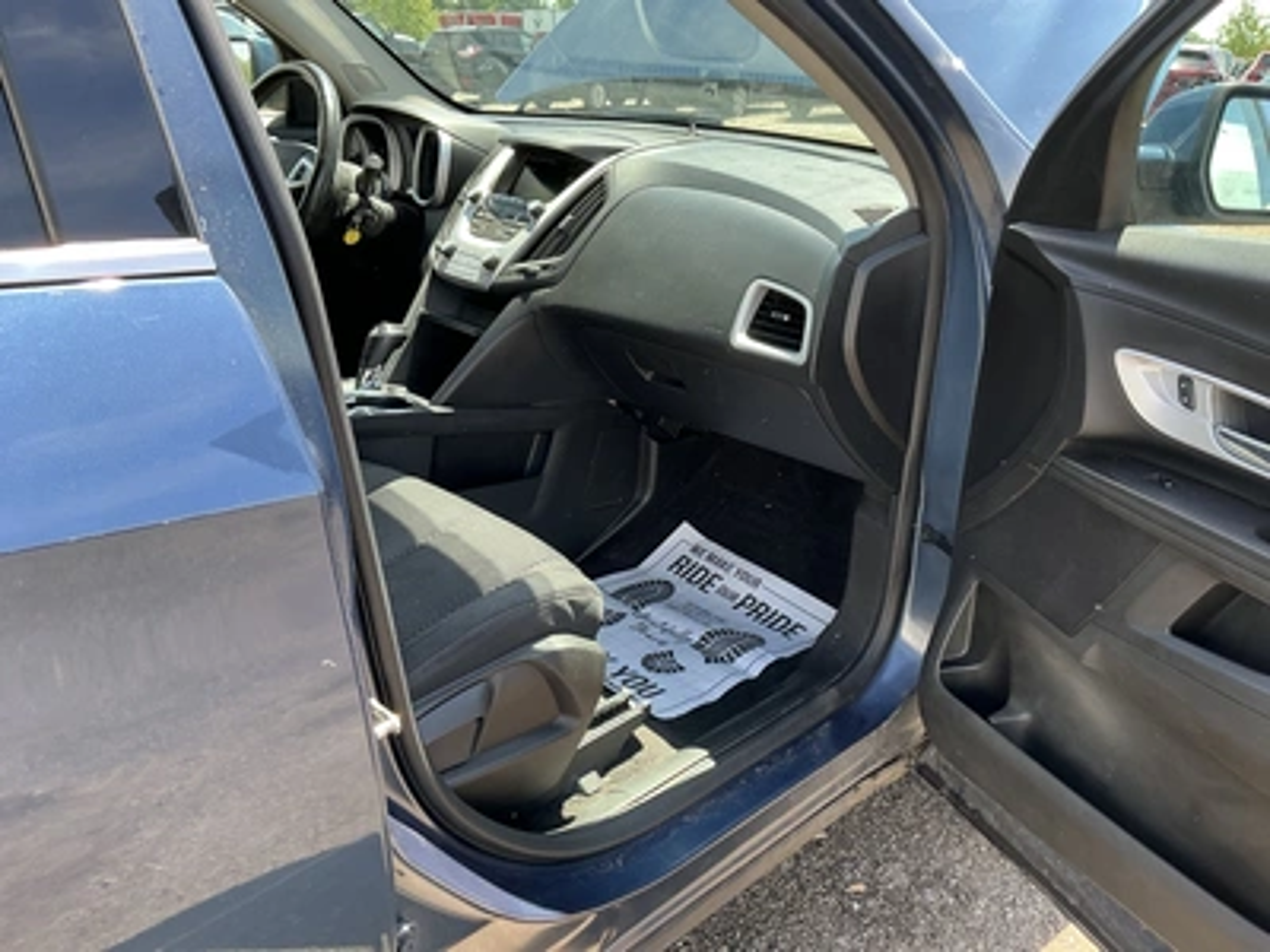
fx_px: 1027
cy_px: 476
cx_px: 635
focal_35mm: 28
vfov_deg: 49.7
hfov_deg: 63.4
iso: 20
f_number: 1.8
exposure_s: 1/122
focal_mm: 3
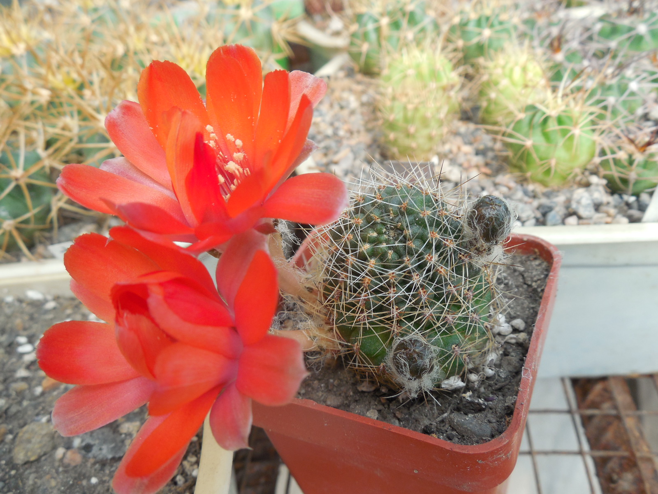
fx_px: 589
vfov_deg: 45.4
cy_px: 247
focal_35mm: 31
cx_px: 329
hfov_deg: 58.4
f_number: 3.6
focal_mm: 5.6
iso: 125
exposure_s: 1/100
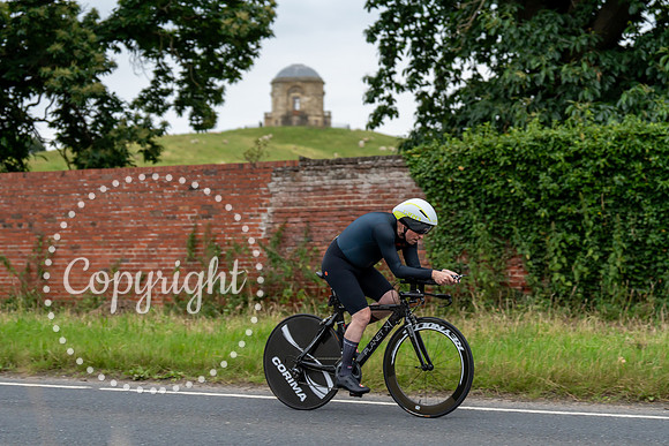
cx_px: 334
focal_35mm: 79
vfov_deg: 17.3
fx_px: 1468
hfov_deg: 25.7
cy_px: 223
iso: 1000
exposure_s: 1/800
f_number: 3.2
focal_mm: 79
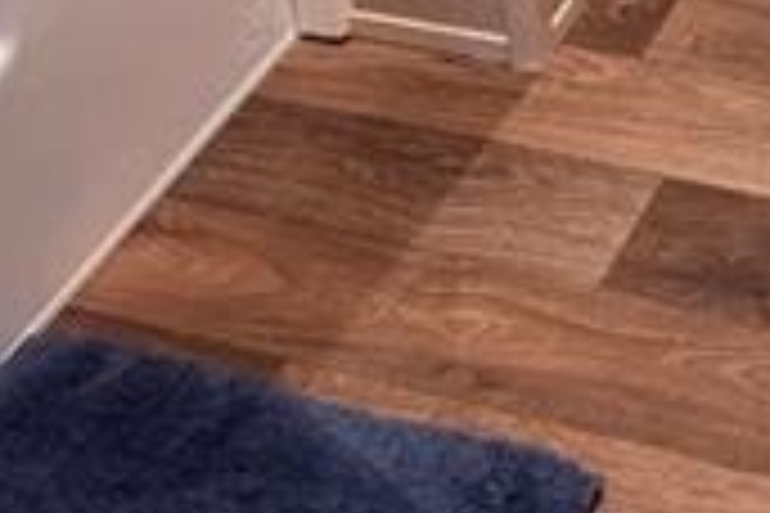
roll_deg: +1.0
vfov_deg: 10.4
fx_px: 2395
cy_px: -752
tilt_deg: -19.5
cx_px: 914
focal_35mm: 112
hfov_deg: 17.4
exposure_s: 1/60
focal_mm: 6.76
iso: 200
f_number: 1.78
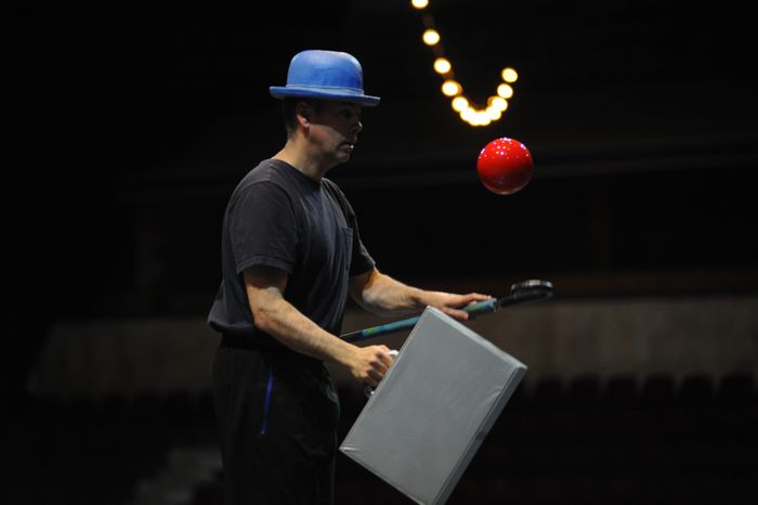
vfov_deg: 8.8
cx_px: 379
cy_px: 252
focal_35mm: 155
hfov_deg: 13.3
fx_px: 3262
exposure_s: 1/200
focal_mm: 155
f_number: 2.8
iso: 2500
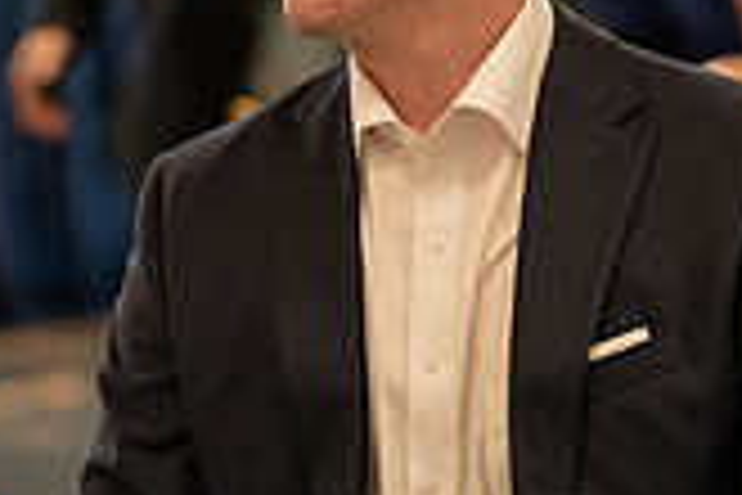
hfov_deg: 11.6
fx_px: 3627
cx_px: 166
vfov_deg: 7.8
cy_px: 380
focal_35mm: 176
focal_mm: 50
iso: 1250
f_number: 1.2
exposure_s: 1/320
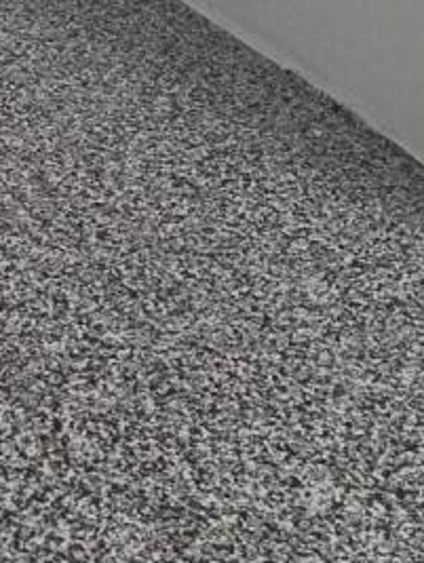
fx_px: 2802
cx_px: -133
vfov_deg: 9.9
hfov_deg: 8.5
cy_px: -827
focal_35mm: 172
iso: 160
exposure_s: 1/120
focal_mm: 6.5
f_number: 1.4
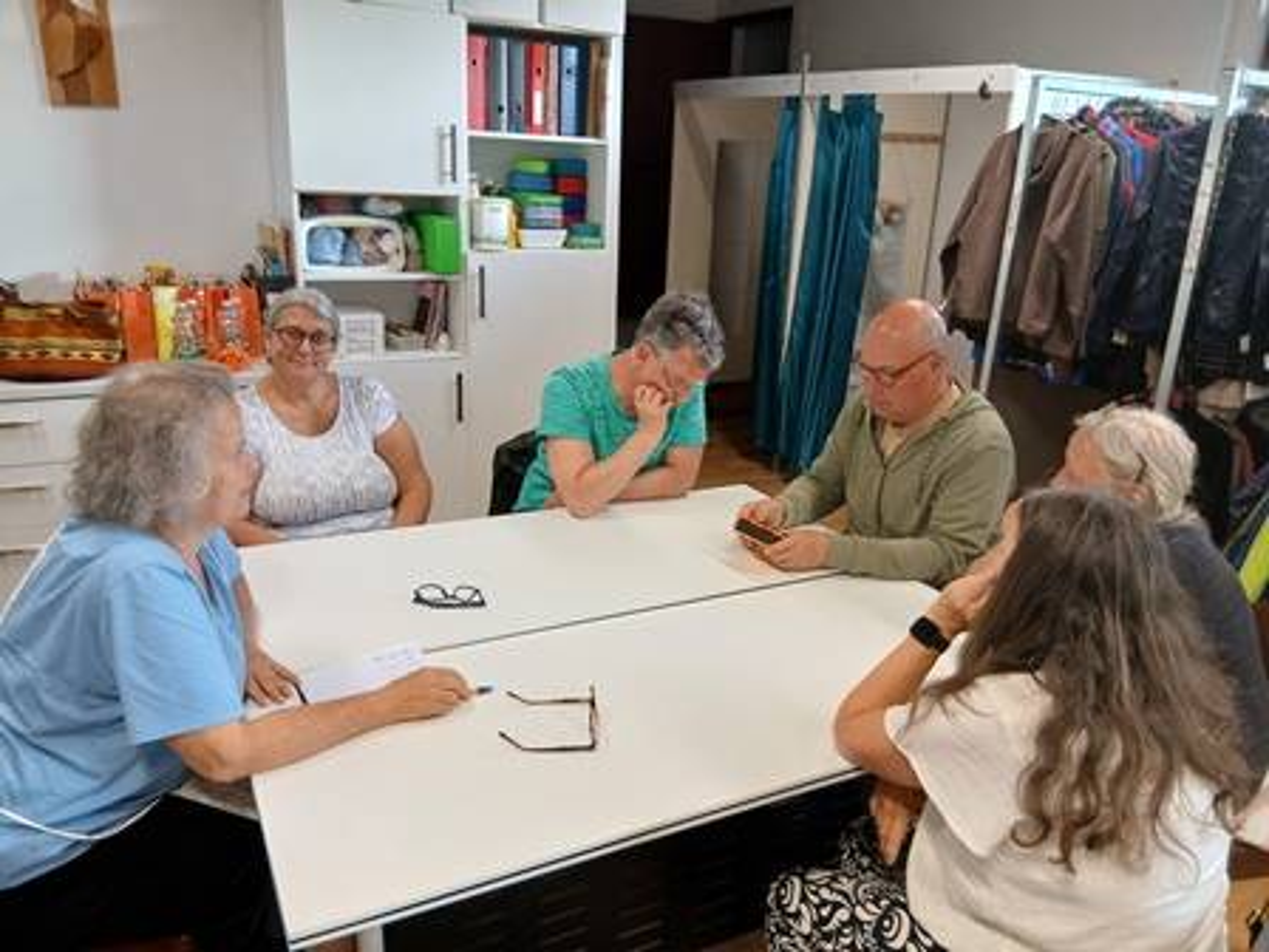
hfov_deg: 67.3
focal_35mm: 26
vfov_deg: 53.1
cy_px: 476
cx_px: 634
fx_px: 953
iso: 250
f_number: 1.8
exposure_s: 1/50
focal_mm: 3.98
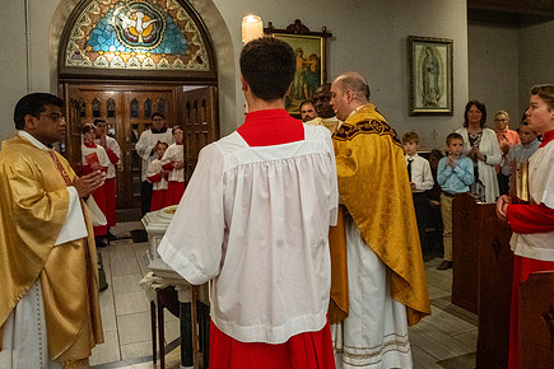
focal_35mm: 32
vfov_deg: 40.9
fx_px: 492
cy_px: 141
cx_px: 299
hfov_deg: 58.6
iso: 5000
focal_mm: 24
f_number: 6.3
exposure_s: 1/60
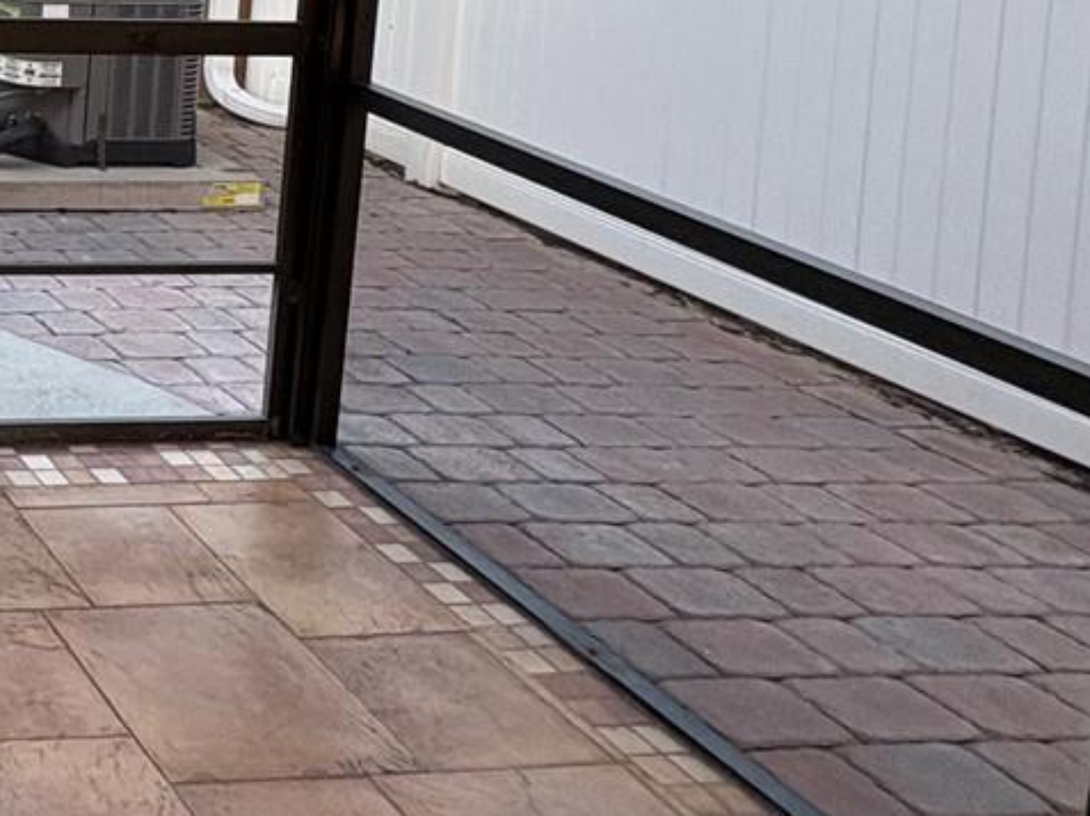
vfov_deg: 26.7
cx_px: -498
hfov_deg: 28.4
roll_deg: -2.2
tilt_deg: -4.2
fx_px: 1479
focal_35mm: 47
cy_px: -206
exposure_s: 1/352
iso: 64
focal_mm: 2.22
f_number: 2.2
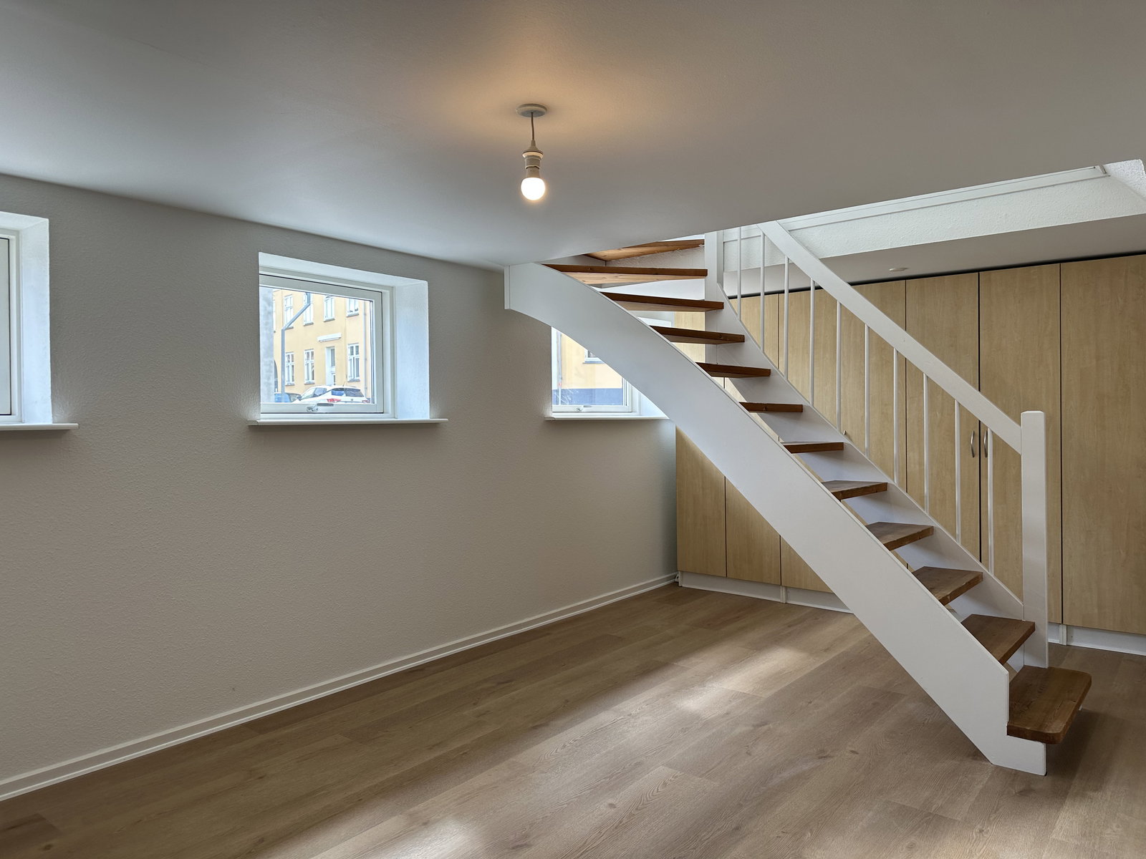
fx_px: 795
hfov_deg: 71.6
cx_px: 573
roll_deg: +0.5
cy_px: 430
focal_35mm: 24
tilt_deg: -0.9
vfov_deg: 56.8
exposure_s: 1/100
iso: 64
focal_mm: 6.86
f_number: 1.78
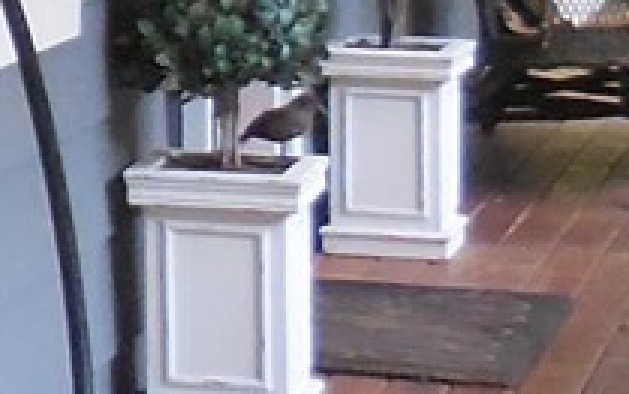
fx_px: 3483
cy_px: -280
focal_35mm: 203
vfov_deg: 6.4
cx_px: -647
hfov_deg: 9.6
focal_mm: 4.5
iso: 360
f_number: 3.3
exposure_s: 1/30
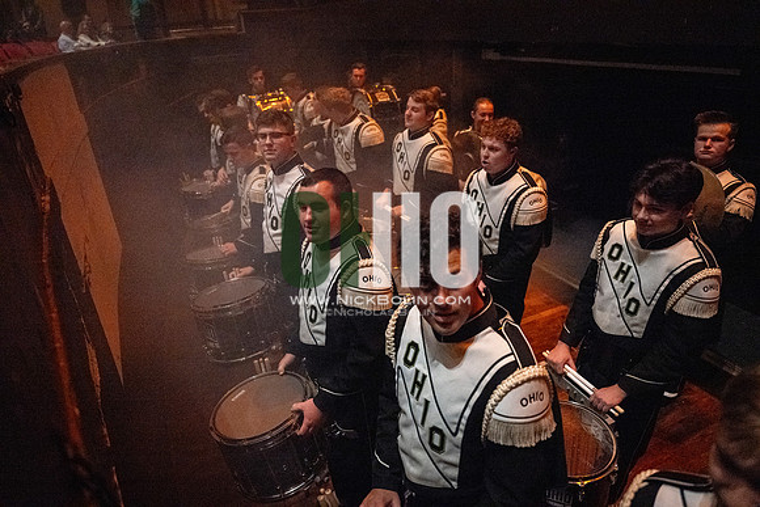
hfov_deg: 73.7
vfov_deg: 53.2
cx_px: 380
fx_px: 507
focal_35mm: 24
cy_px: 254
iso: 25600
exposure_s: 1/500
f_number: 2.8
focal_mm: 24
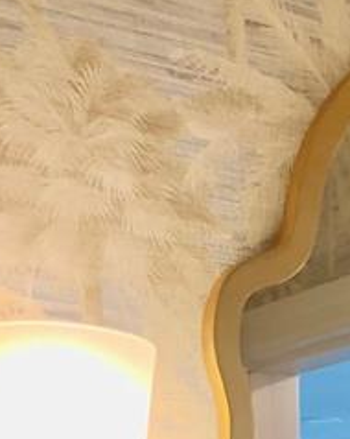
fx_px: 1789
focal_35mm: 138
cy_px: 998
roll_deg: -0.2
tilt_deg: -9.5
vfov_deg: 11.8
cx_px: 534
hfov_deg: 10.7
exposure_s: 1/120
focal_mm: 3.99
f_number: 1.8
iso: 160
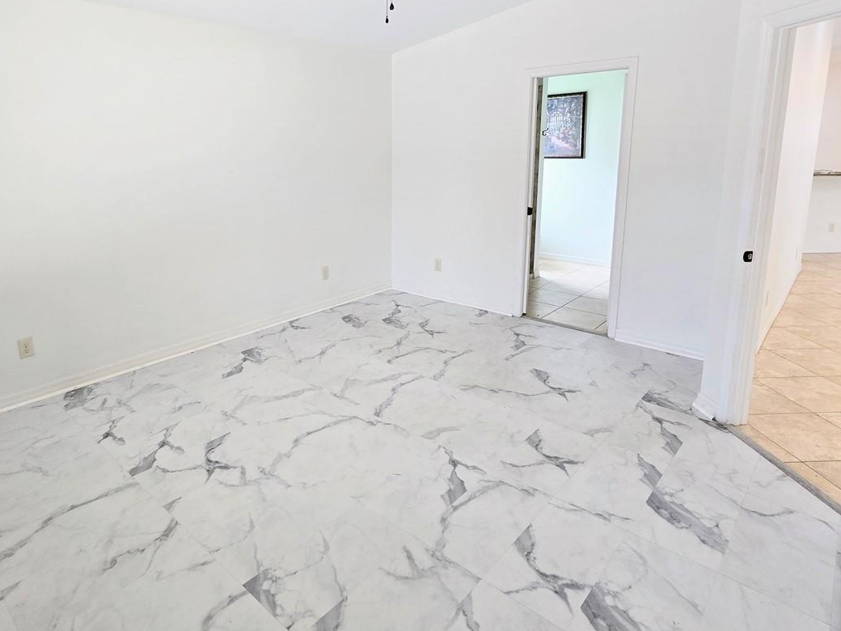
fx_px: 486
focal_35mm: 20
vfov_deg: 64.9
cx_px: 357
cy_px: 232
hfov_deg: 81.2
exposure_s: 1/60
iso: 125
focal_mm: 2.2
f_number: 2.2
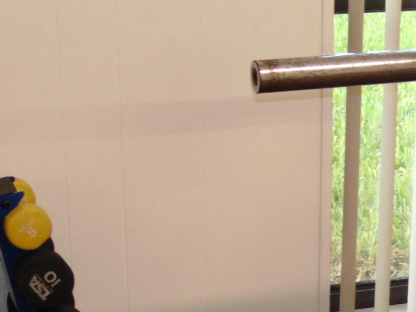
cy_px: 351
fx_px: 1623
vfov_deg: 10.8
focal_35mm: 135
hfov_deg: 14.1
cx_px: 507
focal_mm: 7.6
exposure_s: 1/60
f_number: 3.3
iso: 200
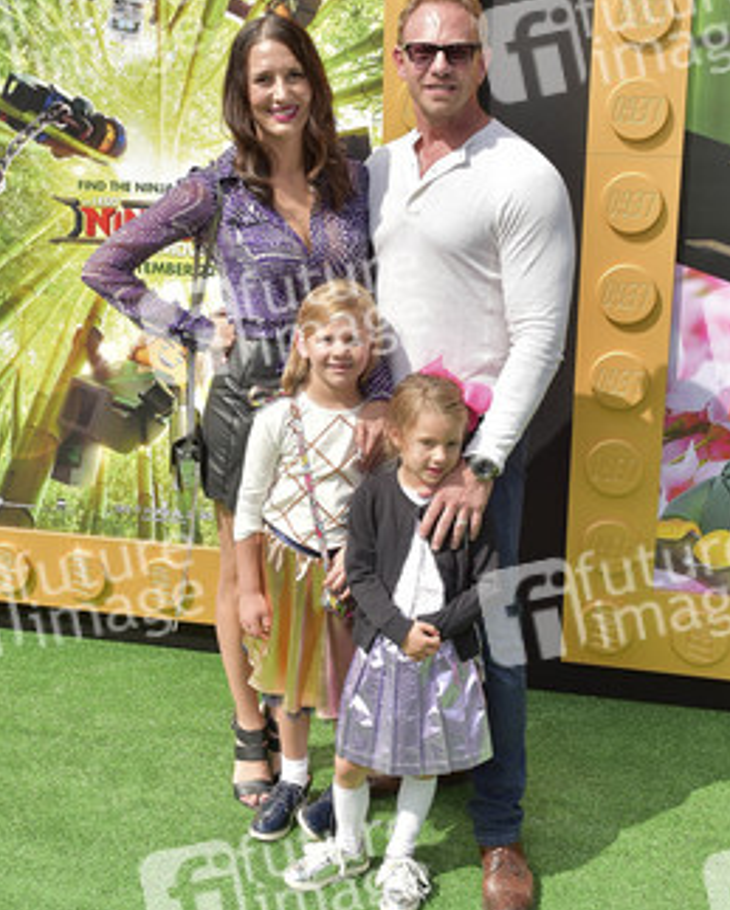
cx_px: 368
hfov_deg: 41.2
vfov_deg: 50.2
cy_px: 459
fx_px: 971
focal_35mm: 36
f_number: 6.3
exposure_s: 1/320
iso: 200
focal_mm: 31
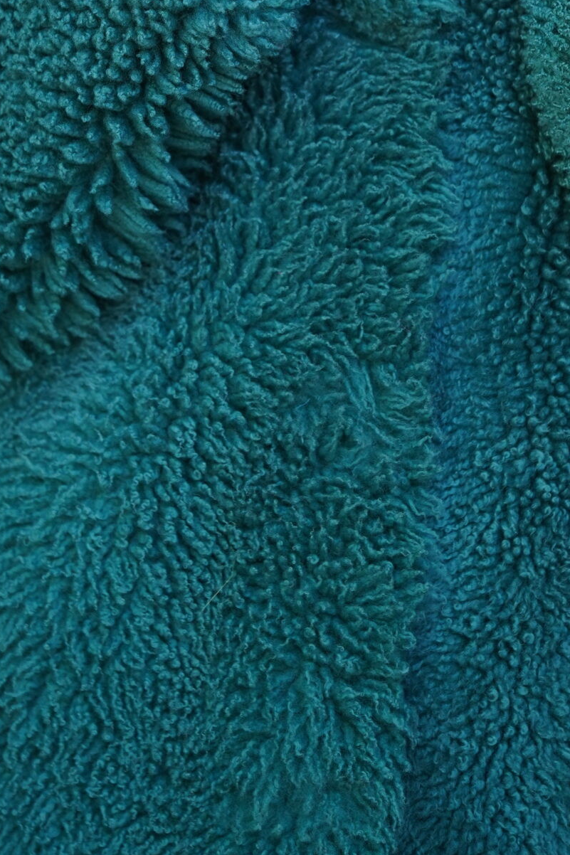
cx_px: 244
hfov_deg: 3.2
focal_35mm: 426
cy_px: 77
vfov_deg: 4.8
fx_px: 10120
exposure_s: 1/320
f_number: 2.8
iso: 320
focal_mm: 200
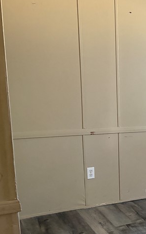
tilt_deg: -11.3
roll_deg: -1.2
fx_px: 382
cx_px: 245
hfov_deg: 18.1
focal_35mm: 60
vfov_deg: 33.8
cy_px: 148
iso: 500
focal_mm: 5.96
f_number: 1.6
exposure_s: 1/42
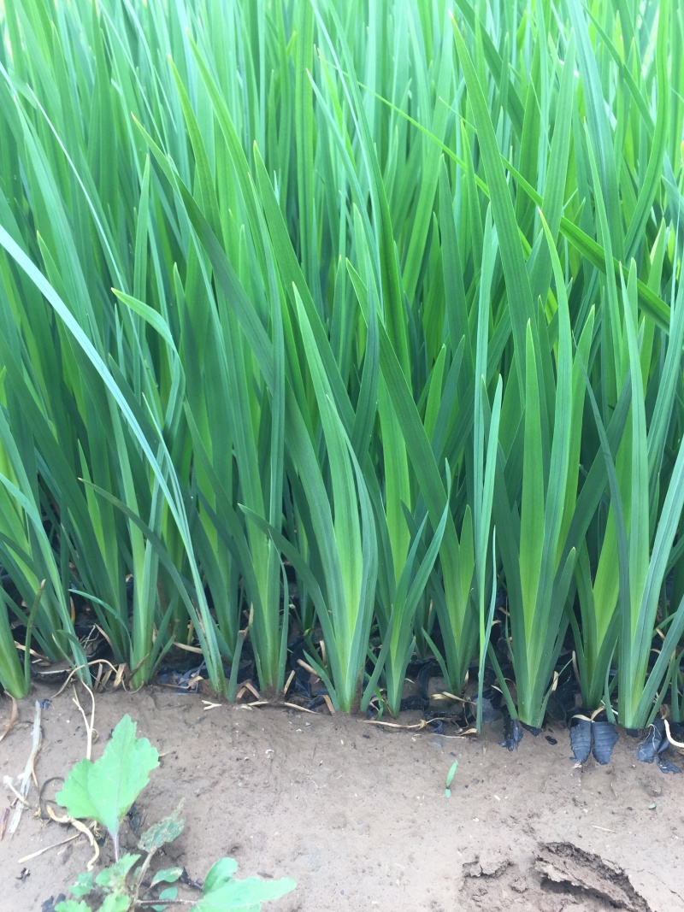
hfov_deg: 48.2
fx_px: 764
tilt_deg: -32.9
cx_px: 342
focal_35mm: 29
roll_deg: -0.6
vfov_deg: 61.7
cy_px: 456
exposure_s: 1/100
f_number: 2.2
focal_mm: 4.15
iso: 40
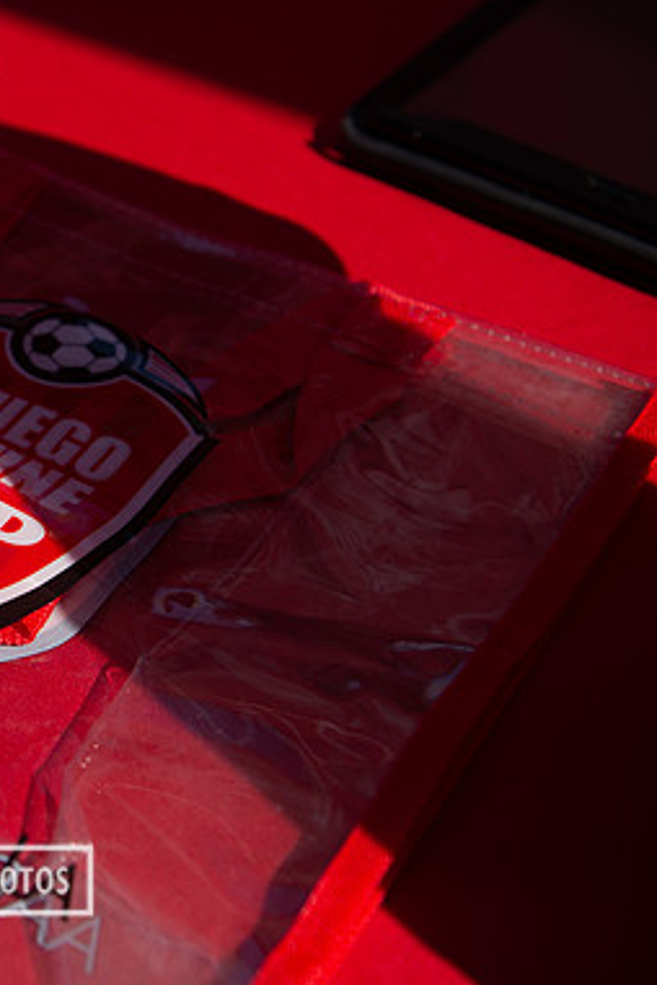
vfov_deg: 27.7
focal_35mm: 73
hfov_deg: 17.9
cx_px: -91
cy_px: 492
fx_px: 1998
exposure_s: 1/4000
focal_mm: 48
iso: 200
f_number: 4
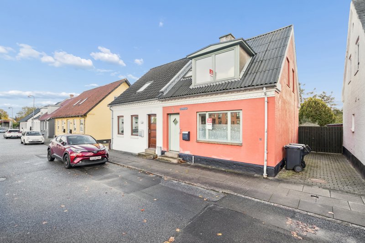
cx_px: 182
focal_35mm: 16
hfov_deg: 96.7
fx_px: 162
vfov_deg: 73.7
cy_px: 122
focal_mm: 16
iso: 320
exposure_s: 1/160
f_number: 4
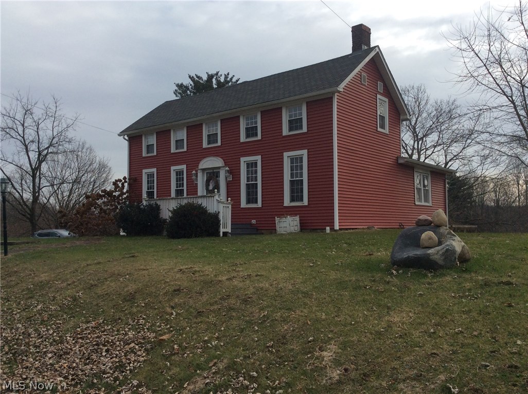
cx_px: 264
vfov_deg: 44.0
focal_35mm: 32
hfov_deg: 56.9
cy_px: 197
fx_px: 487
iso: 32
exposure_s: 1/1590
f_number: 2.4
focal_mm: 3.3
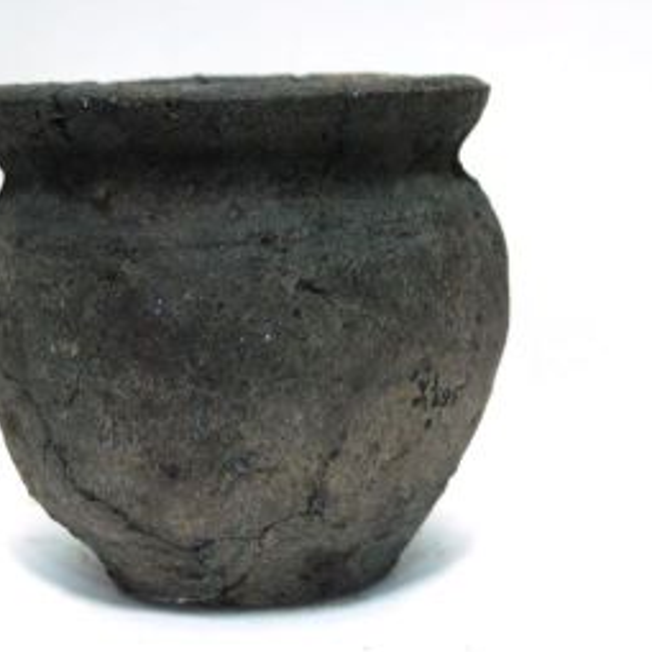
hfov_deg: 18.1
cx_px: 240
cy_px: 331
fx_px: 2046
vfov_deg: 18.1
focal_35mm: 96
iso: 400
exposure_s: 1
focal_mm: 48
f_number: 9
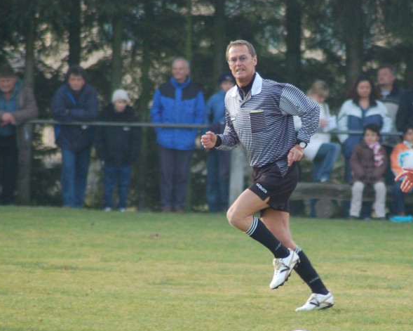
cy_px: 210
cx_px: 285
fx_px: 6282
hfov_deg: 3.8
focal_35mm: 514
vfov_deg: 3.0
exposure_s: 1/500
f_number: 5
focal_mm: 210
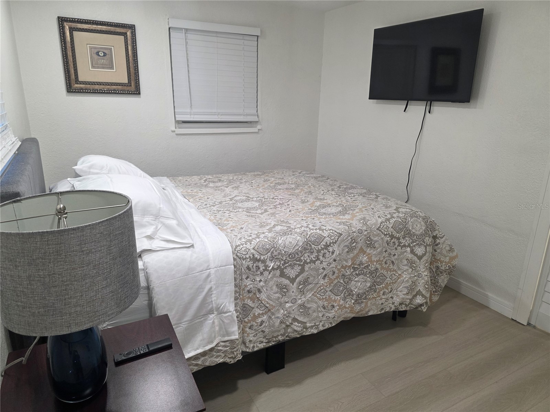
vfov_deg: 58.9
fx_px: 365
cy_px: 206
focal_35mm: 23
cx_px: 275
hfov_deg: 73.9
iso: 160
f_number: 1.7
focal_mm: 6.3
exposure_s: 1/120
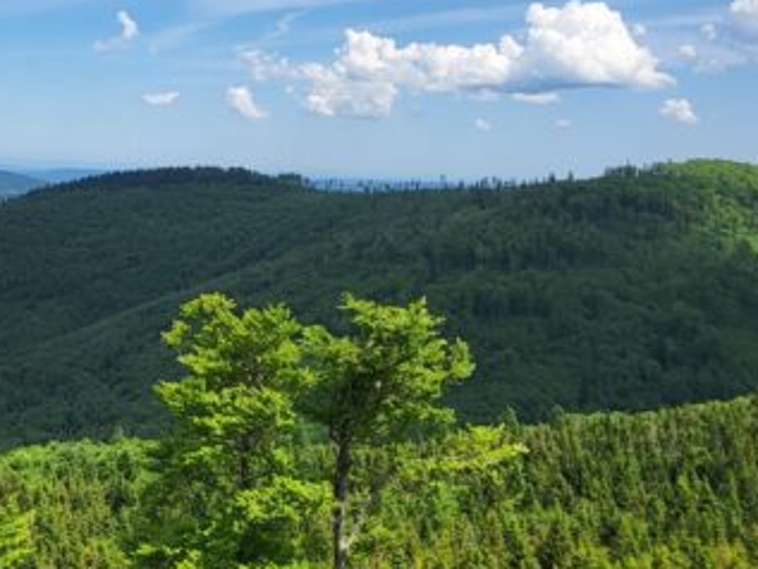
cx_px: 84
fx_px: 920
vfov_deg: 33.4
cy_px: 117
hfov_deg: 41.4
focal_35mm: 42
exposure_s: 1/1245
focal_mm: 1.74
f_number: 2.2
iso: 32
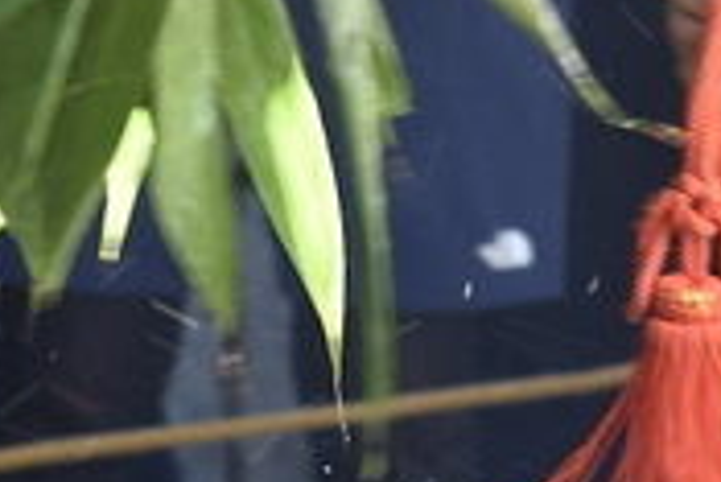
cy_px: -414
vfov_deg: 2.9
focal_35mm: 481
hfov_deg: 4.3
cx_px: 1187
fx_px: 9641
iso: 160
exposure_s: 1/100
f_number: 5
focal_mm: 70
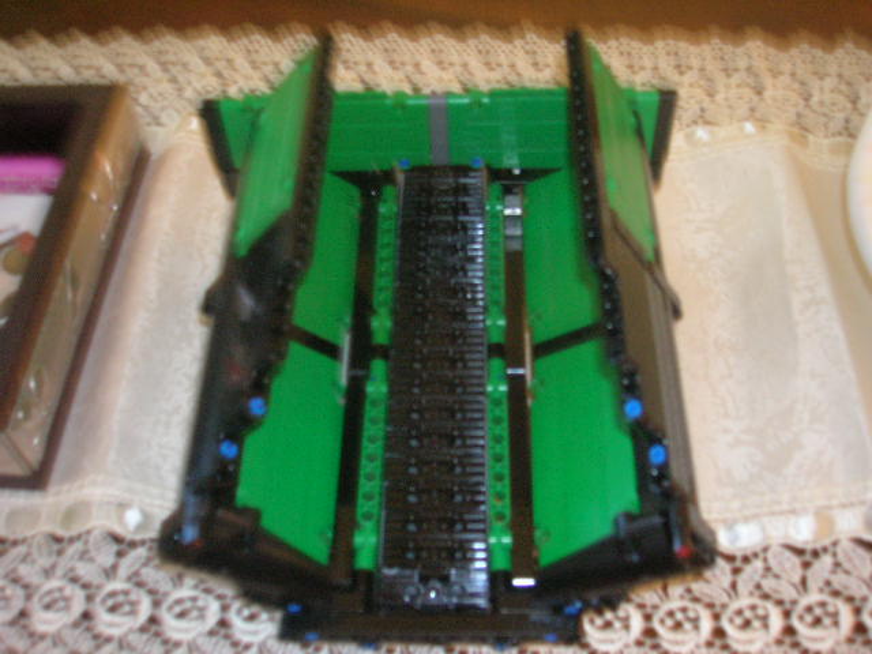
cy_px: 327
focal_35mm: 38
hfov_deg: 49.0
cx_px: 436
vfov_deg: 37.7
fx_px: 957
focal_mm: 6.4
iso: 200
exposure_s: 2
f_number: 3
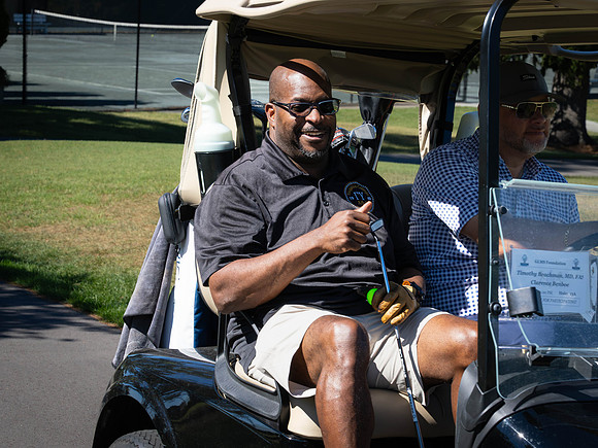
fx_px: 1728
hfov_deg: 19.6
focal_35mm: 100
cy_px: 224
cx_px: 299
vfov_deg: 14.8
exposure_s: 1/1600
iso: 1000
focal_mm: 50
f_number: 6.3
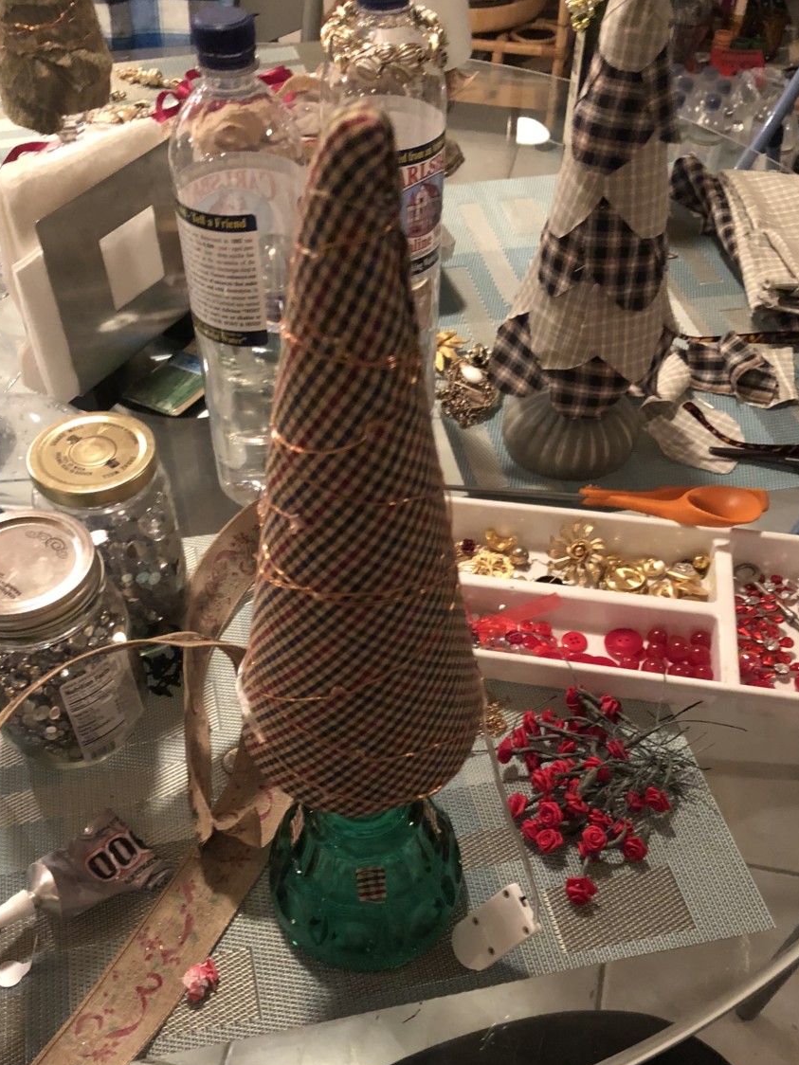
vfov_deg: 53.6
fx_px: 1046
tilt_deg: -49.7
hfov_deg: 41.8
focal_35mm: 34
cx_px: 366
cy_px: 631
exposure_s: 1/4
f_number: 1.8
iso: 125
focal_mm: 3.99
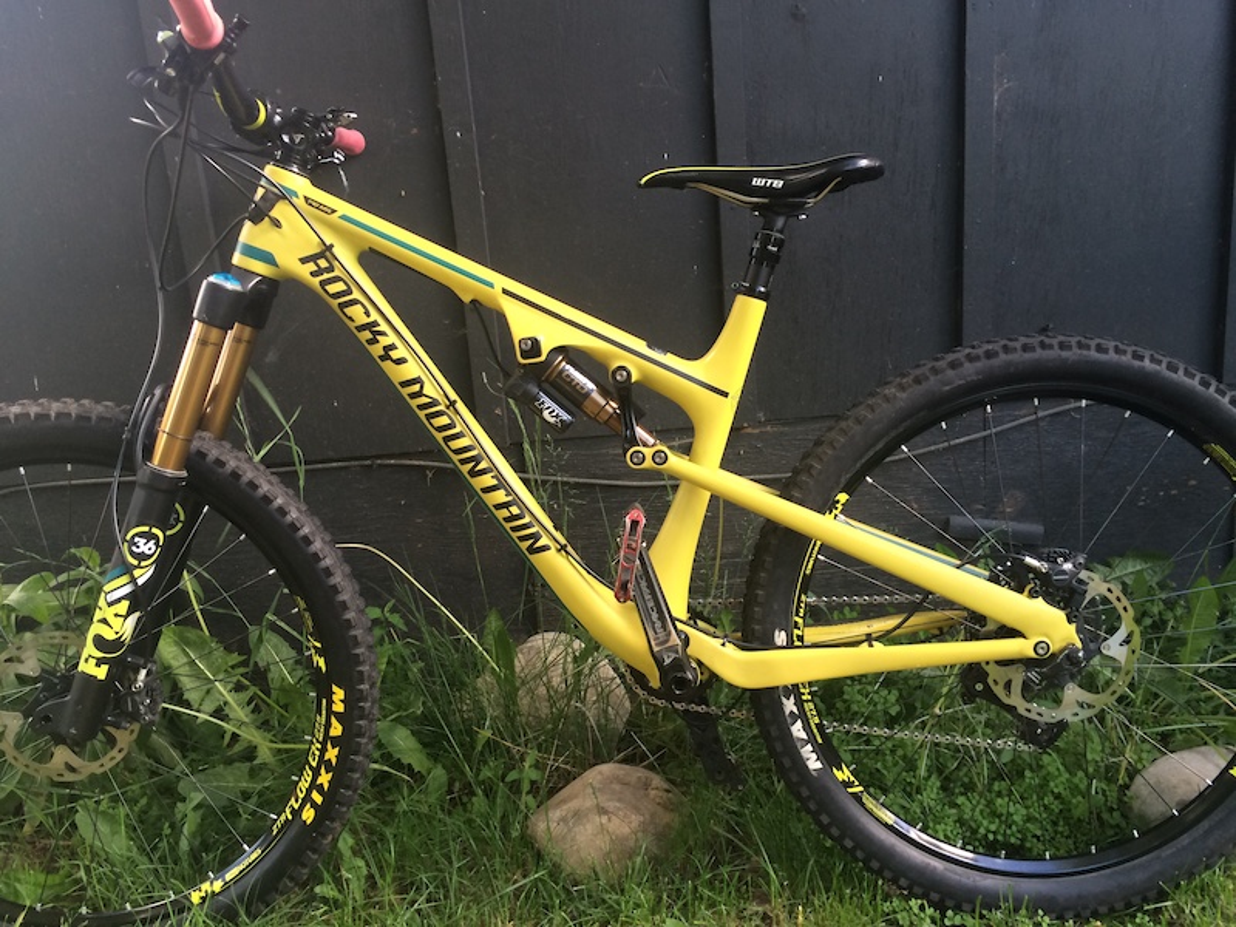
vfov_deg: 48.2
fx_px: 1035
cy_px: 464
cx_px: 618
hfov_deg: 61.7
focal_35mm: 29
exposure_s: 1/40
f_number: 2.2
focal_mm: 4.15
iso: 32
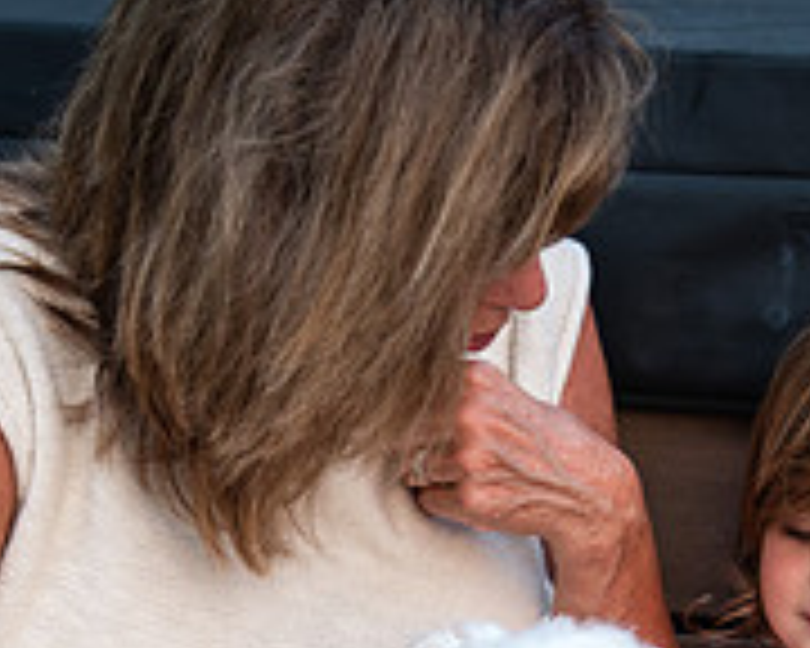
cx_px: 580
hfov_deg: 9.6
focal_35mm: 200
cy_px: 853
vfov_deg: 7.6
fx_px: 4795
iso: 400
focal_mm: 66
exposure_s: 1/100
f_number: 2.8
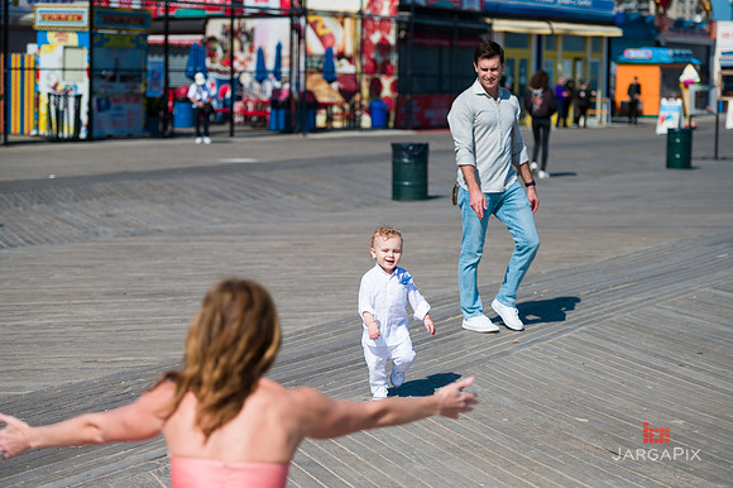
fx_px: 1750
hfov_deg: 23.7
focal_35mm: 86
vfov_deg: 15.9
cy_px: 244
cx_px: 366
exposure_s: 1/6400
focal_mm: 86
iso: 200
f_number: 3.2
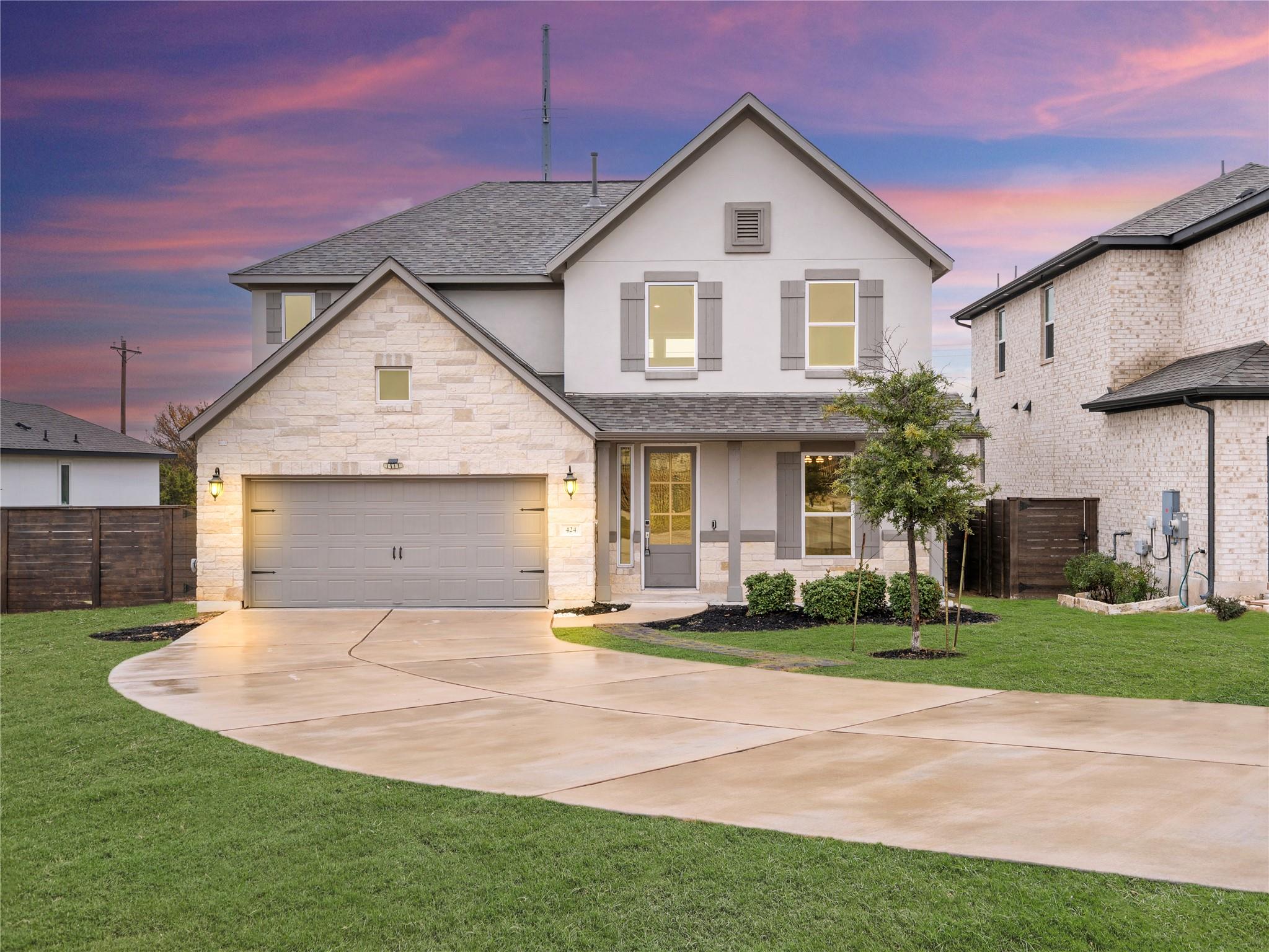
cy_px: 476
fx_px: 1320
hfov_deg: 51.3
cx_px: 634
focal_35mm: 36
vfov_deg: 39.7
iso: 100
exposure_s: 1/60
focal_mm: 18
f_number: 5
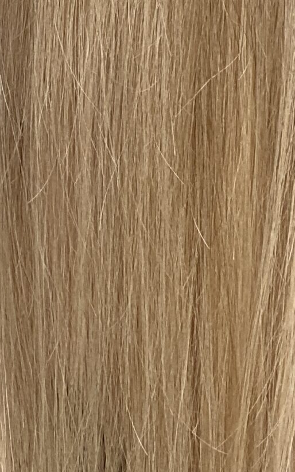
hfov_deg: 12.9
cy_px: -28
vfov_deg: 20.2
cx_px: -41
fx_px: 1273
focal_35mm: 99
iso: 100
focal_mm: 2.71
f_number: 2.2
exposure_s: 1/119
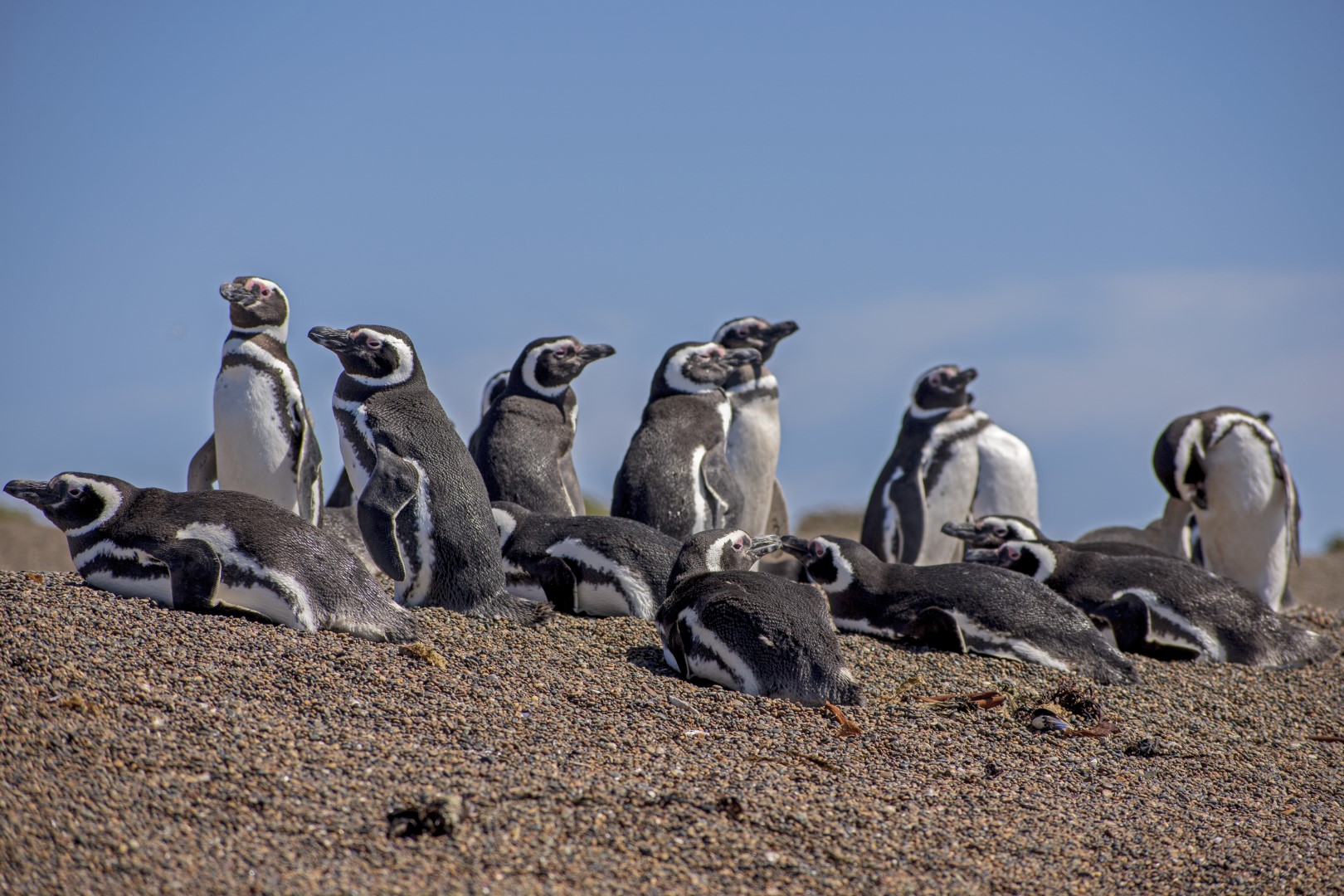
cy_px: 448
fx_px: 8959
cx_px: 672
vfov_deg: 5.7
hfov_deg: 8.6
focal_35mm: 240
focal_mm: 160
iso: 100
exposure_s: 1/640
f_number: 6.3
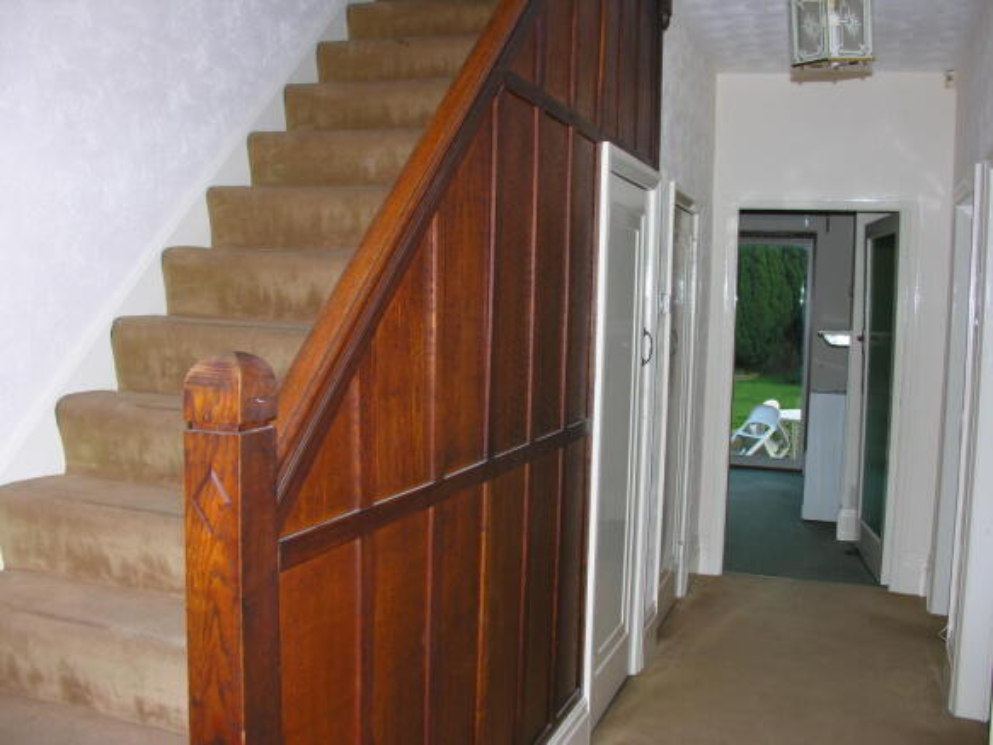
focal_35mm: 35
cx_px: 496
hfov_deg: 52.6
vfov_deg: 40.7
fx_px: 1004
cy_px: 372
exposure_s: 1/60.1
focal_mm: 8.9
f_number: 2.8
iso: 63
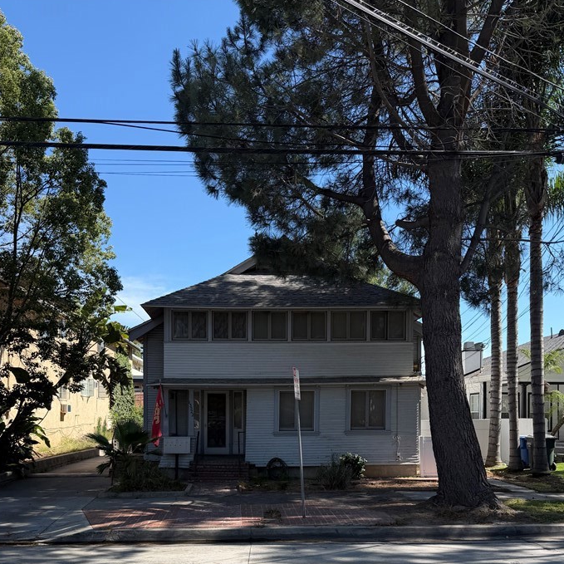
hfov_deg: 51.1
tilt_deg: -0.3
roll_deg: -0.2
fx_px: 590
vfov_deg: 49.3
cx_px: 267
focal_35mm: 32
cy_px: 416
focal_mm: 6.76
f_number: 1.78
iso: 80
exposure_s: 1/2907
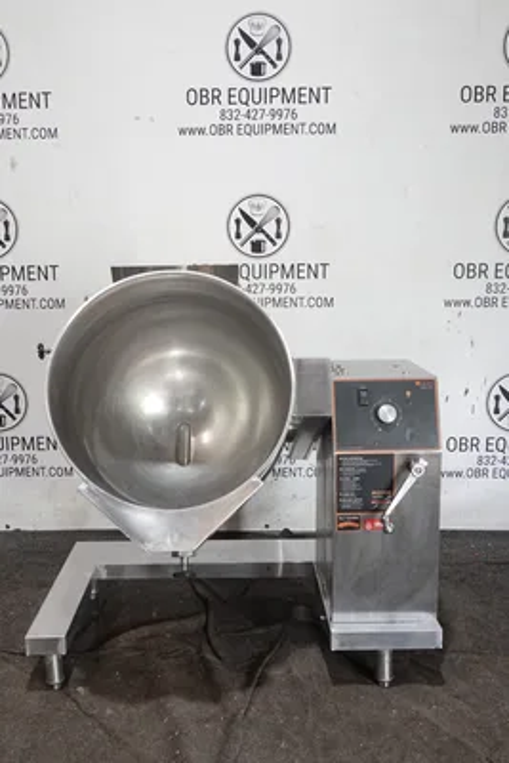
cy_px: 382
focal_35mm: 37
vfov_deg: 51.9
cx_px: 254
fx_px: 784
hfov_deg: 36.0
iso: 640
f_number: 3.5
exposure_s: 1/40
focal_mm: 13.56
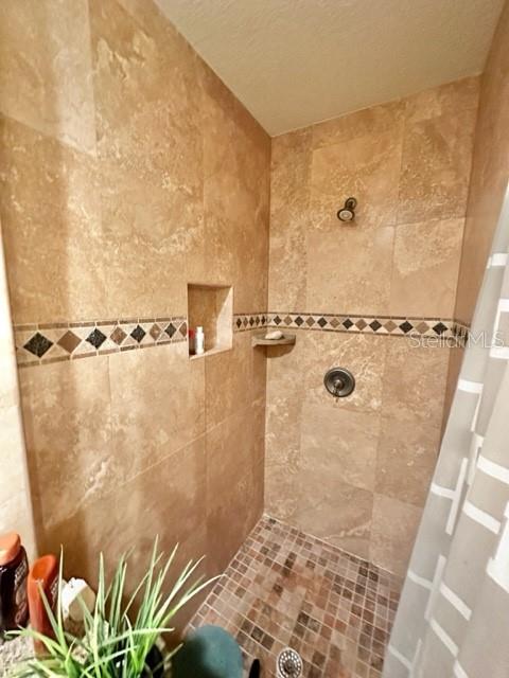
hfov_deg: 85.7
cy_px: 339
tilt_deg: -8.9
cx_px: 254
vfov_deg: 102.1
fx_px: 274
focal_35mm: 14
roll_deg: -1.2
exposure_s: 1/60
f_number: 2.2
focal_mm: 2.22
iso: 1000
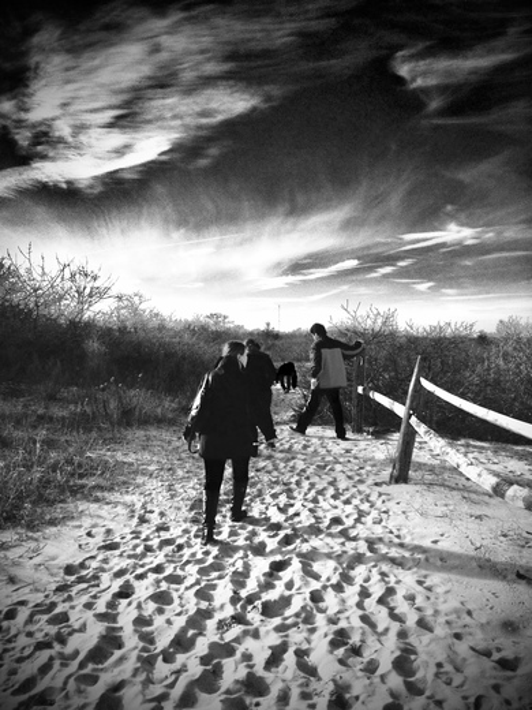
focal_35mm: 35
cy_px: 355
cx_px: 266
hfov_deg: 40.7
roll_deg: -1.1
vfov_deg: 52.6
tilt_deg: +1.0
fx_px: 717
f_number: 2.4
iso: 50
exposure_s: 1/1284
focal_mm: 4.28
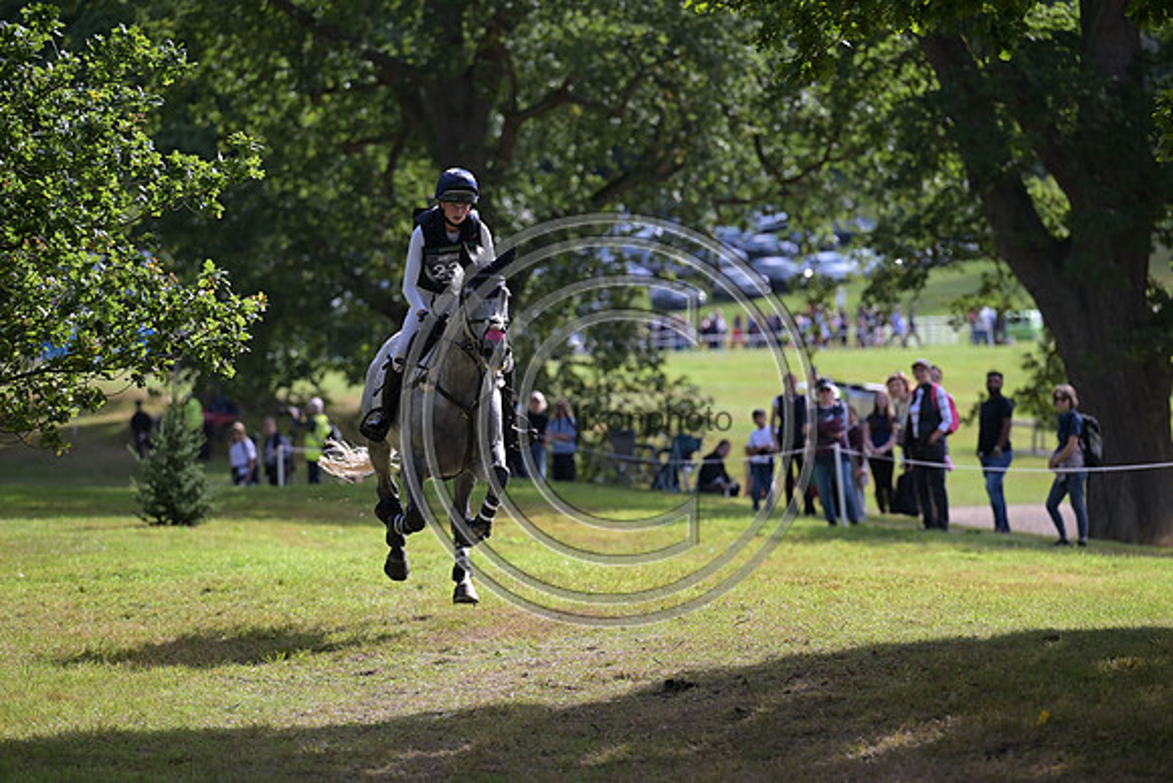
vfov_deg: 6.9
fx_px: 6518
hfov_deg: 10.3
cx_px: 586
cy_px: 392
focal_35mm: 200
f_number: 4
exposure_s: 1/1250
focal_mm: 200
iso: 250
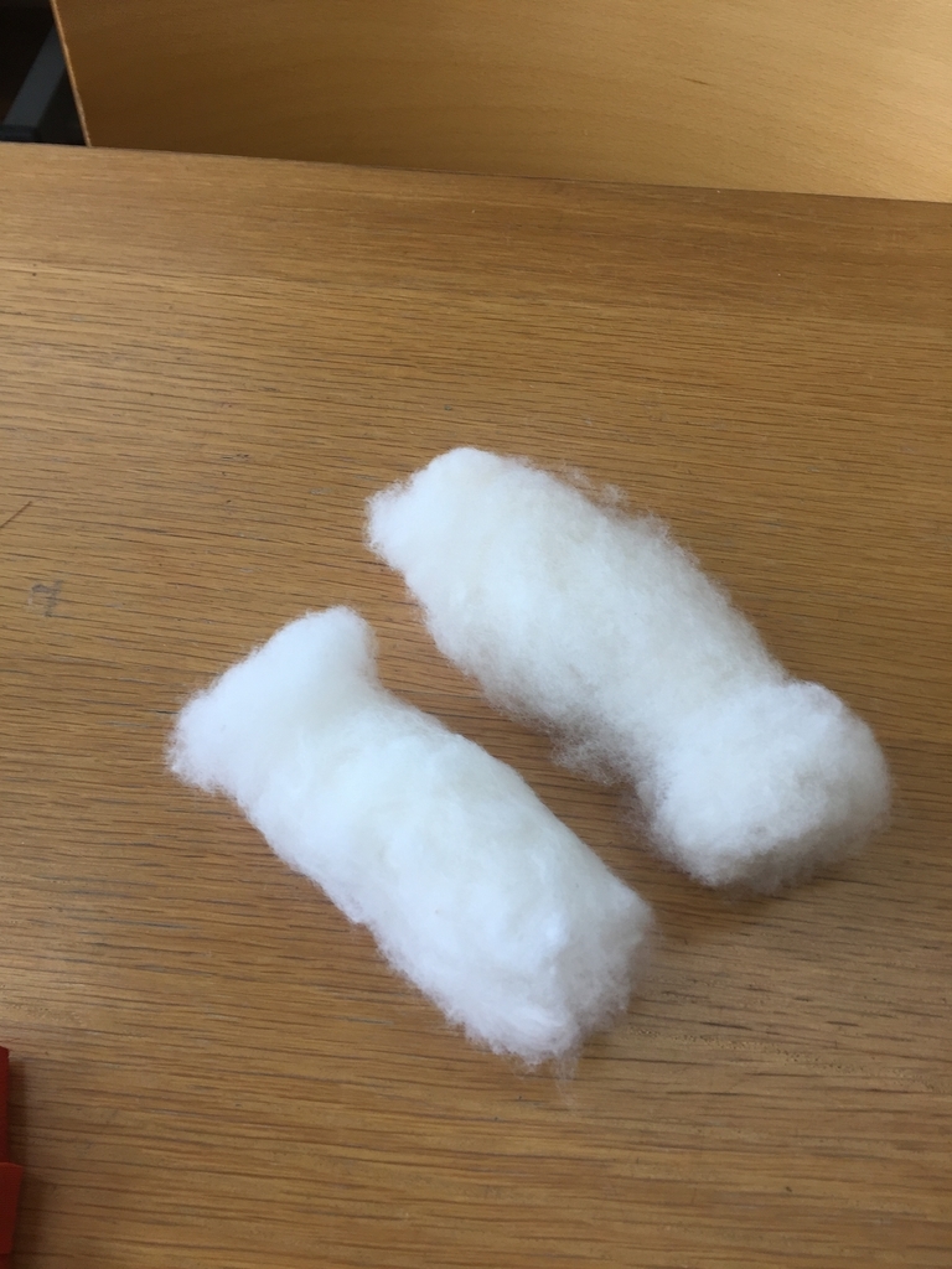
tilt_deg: -57.6
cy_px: 634
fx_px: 1063
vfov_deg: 61.7
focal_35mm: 29
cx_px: 476
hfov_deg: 48.2
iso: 50
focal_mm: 4.15
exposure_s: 1/100
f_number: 2.2
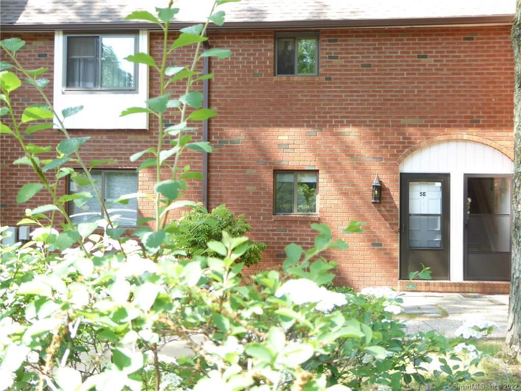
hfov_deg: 44.8
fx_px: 632
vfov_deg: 34.3
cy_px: 196
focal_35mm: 42
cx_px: 260
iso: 160
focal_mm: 7.2
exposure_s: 1/60
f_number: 3.8
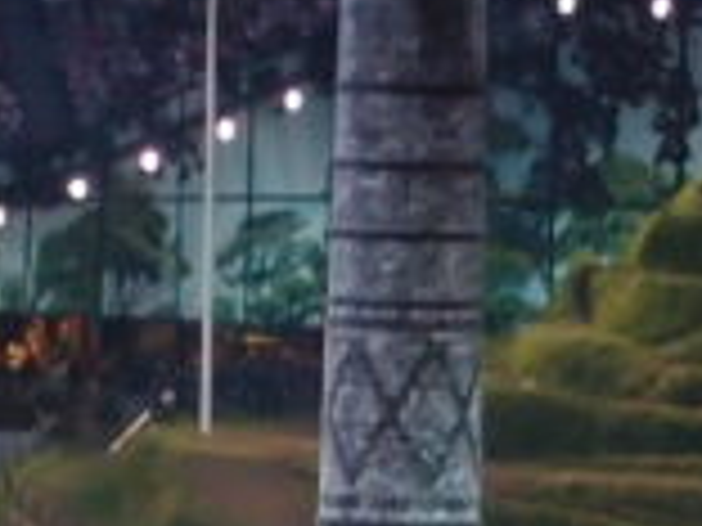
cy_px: 872
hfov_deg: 4.0
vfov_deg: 3.0
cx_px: 572
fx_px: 10120
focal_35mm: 499
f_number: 2.2
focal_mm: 14.05
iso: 200
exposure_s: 1/50
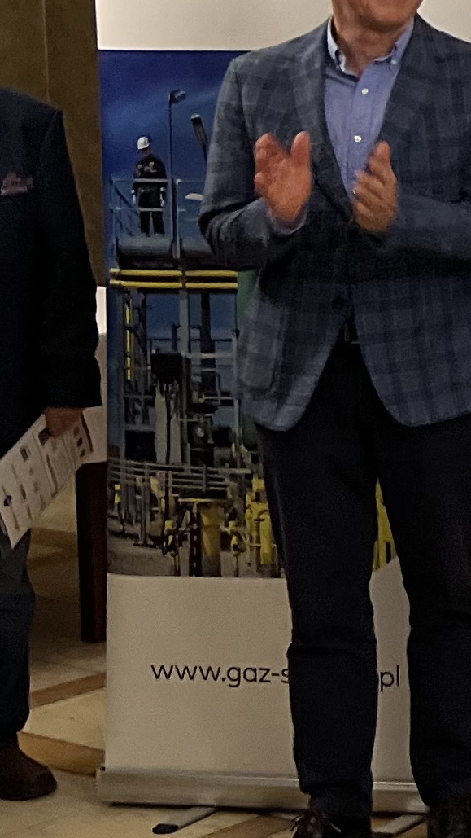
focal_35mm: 111
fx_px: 2464
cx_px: 1584
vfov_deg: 19.0
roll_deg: -0.5
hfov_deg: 8.4
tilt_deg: -6.0
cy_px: 108
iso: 320
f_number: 1.5
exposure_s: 1/50
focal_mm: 5.7
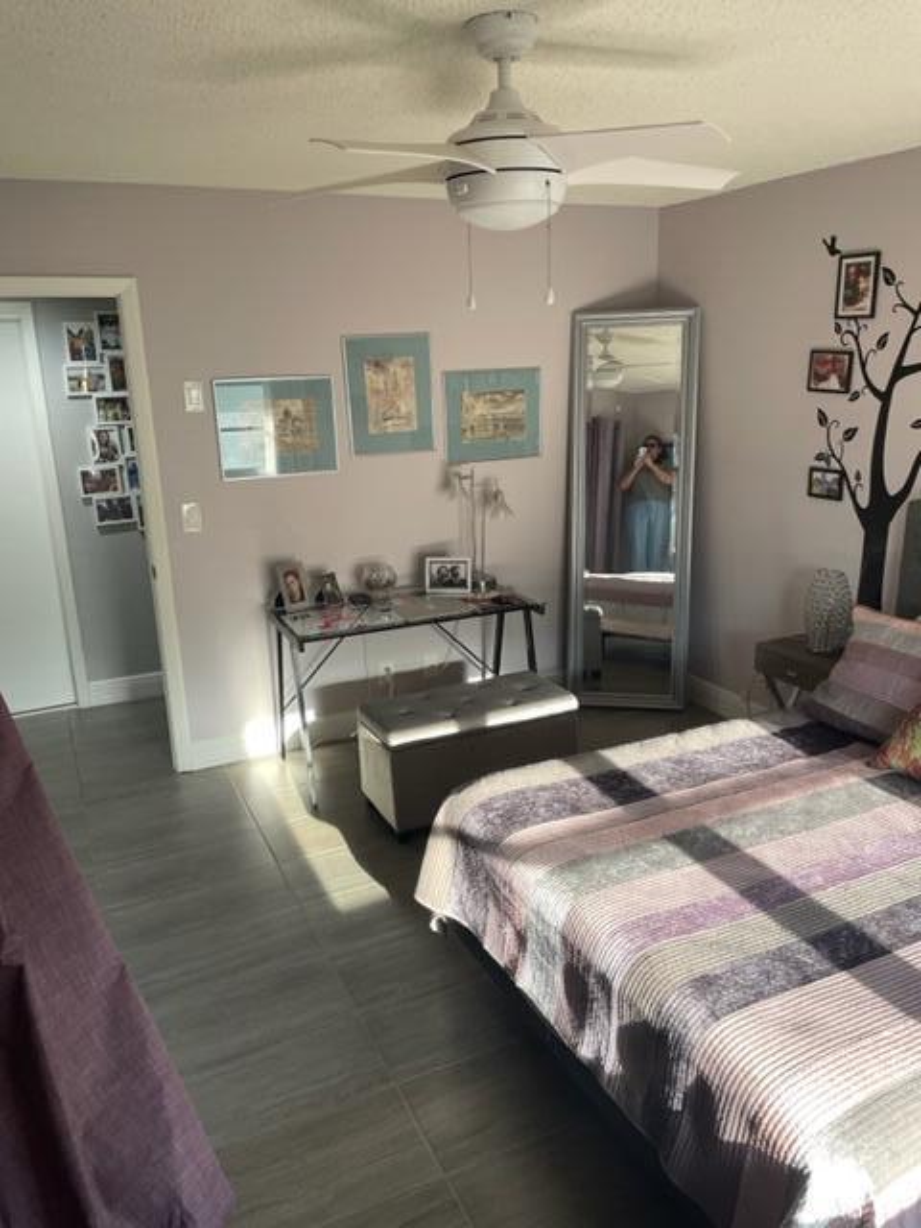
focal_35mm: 26
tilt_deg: -15.9
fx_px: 922
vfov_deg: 67.3
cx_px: 460
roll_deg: +2.3
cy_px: 614
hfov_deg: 53.1
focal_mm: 4.2
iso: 80
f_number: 1.6
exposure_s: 1/121
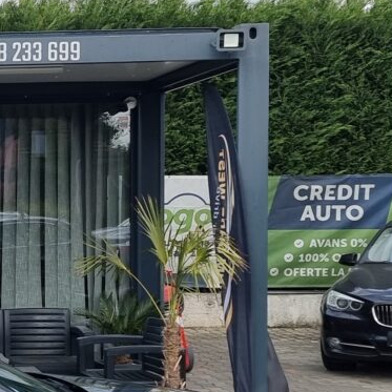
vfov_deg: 19.1
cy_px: 239
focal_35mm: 91
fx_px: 1166
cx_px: -220
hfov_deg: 17.0
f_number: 1.8
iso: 50
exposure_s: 1/548
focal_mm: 6.7
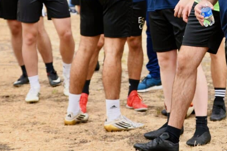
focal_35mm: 211
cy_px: -45
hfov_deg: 9.7
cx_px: 219
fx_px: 1330
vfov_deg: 6.5
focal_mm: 66
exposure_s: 1/800
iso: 450
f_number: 2.8
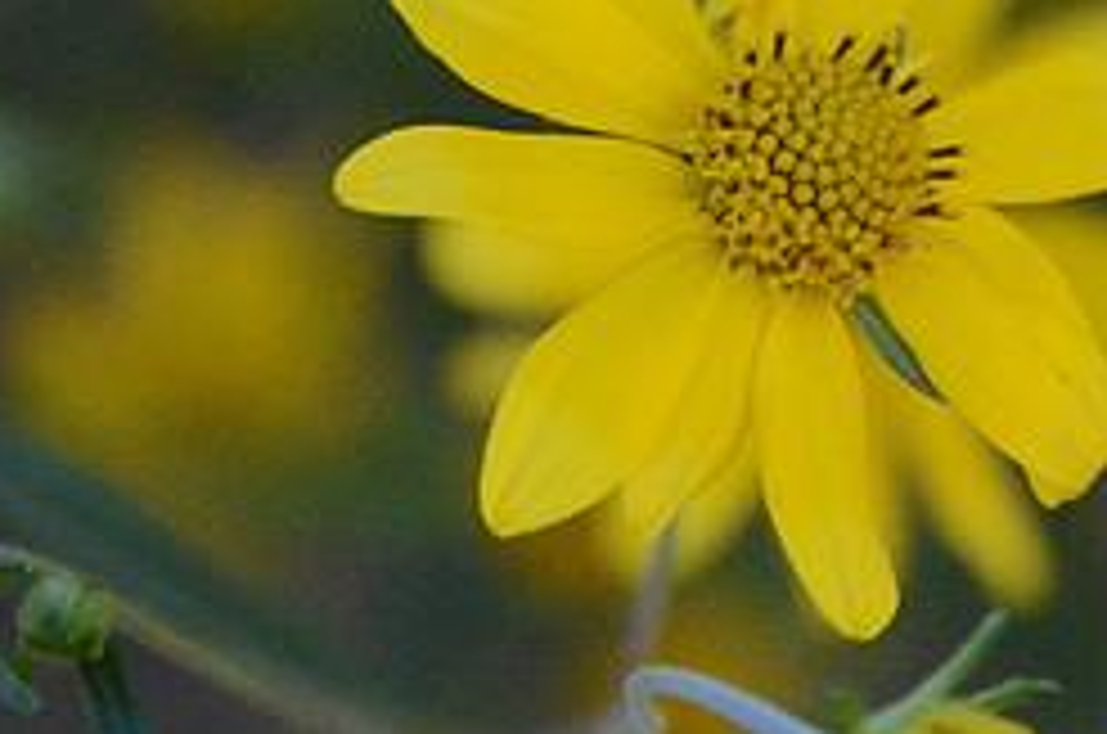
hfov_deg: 2.9
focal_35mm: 707
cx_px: 760
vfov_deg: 1.9
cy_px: 140
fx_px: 21698
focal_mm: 200
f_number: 5.6
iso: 6400
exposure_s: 1/1600
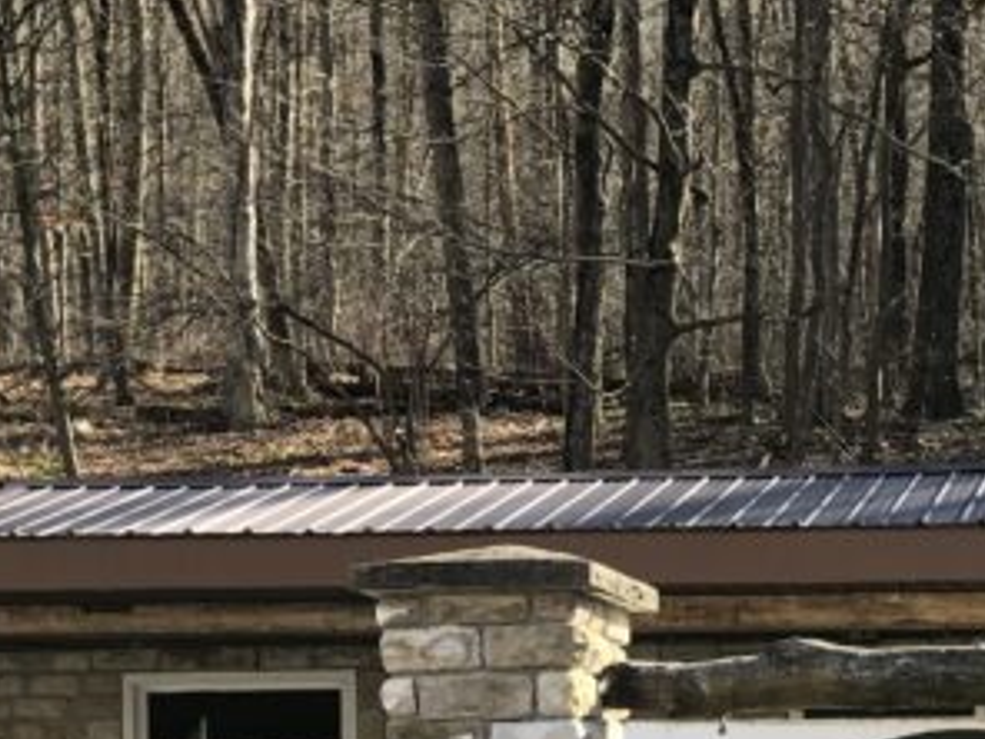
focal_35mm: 97
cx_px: 972
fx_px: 2760
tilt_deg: -2.3
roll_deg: +1.5
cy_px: 1025
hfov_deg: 19.7
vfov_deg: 14.5
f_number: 1.8
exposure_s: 1/138
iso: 20
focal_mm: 4
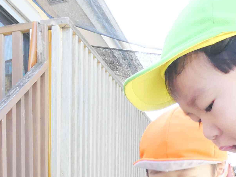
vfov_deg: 18.5
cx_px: 49
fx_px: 491
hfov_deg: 26.6
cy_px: 251
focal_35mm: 72
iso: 80
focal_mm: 4.3
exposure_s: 1/125
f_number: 3.3
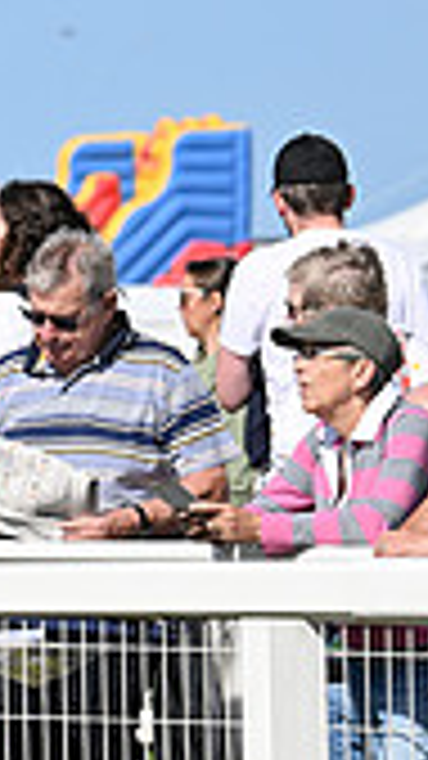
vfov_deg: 4.8
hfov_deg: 2.7
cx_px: -703
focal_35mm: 449
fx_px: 9063
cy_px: 470
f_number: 5.6
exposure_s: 1/4000
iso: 500
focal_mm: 125
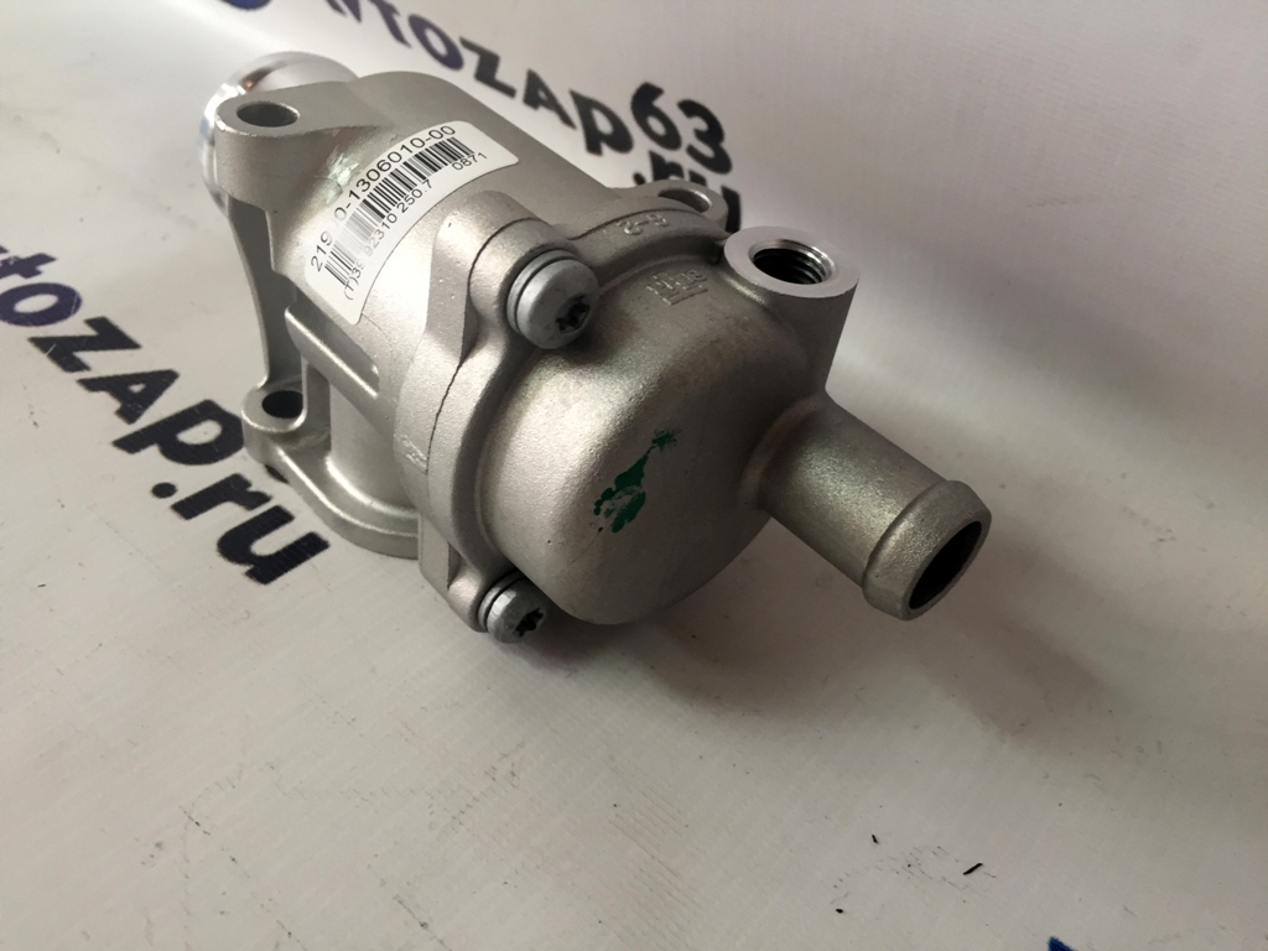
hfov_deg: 61.7
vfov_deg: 48.2
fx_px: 1062
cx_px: 634
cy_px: 476
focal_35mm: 29
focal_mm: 4.15
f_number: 2.2
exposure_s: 1/33
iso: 80
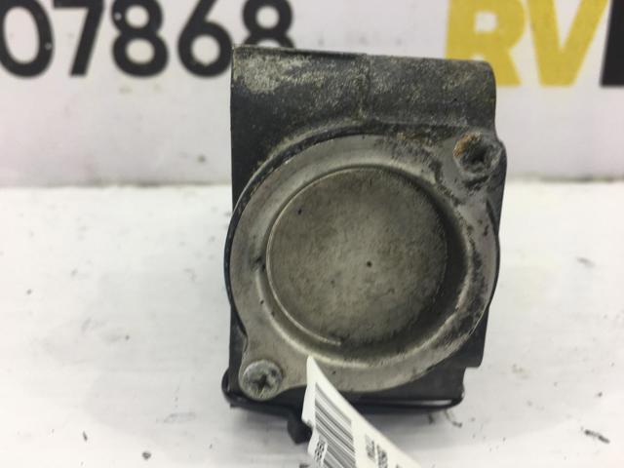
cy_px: 234
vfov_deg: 48.2
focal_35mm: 29
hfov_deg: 61.7
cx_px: 312
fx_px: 523
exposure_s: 1/50
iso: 32
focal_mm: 4.15
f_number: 2.2
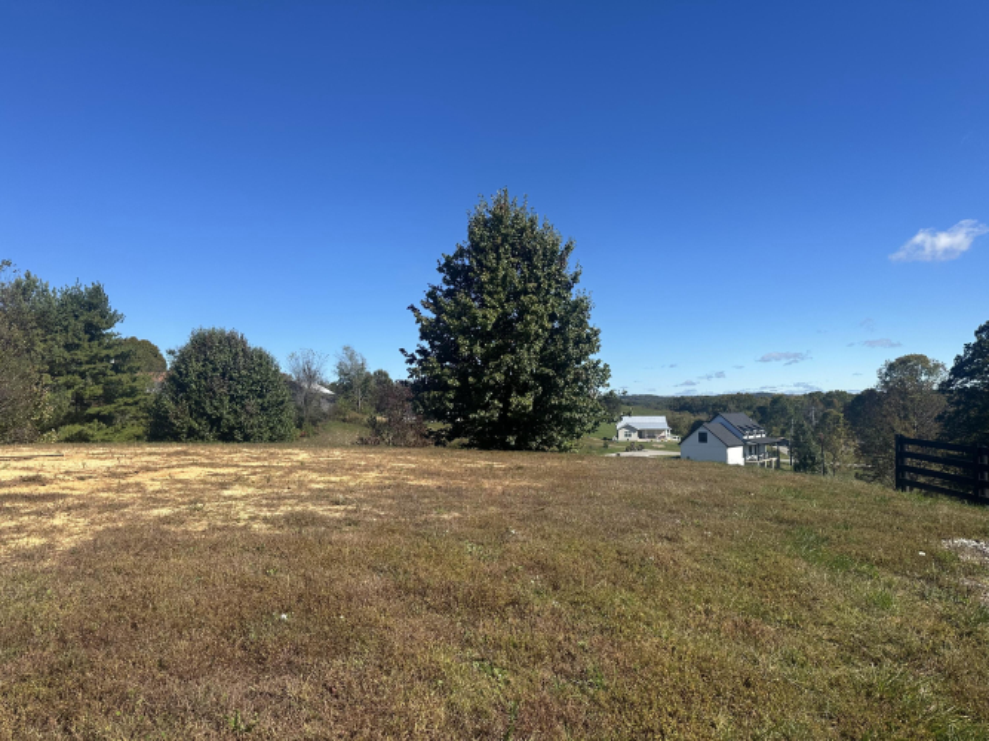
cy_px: 370
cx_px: 494
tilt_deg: +3.9
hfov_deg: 71.6
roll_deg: +0.5
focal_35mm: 24
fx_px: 686
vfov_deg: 56.8
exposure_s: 1/4545
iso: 80
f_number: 1.78
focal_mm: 6.86
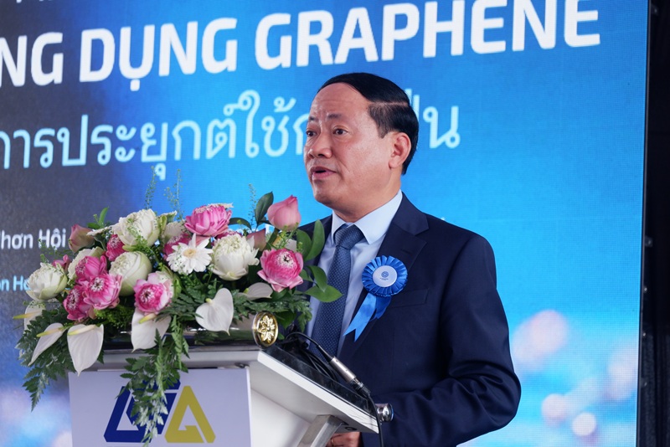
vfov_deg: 11.4
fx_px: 2234
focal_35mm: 120
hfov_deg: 17.1
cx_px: 335
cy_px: 224
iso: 500
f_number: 5.2
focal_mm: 80
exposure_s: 1/125
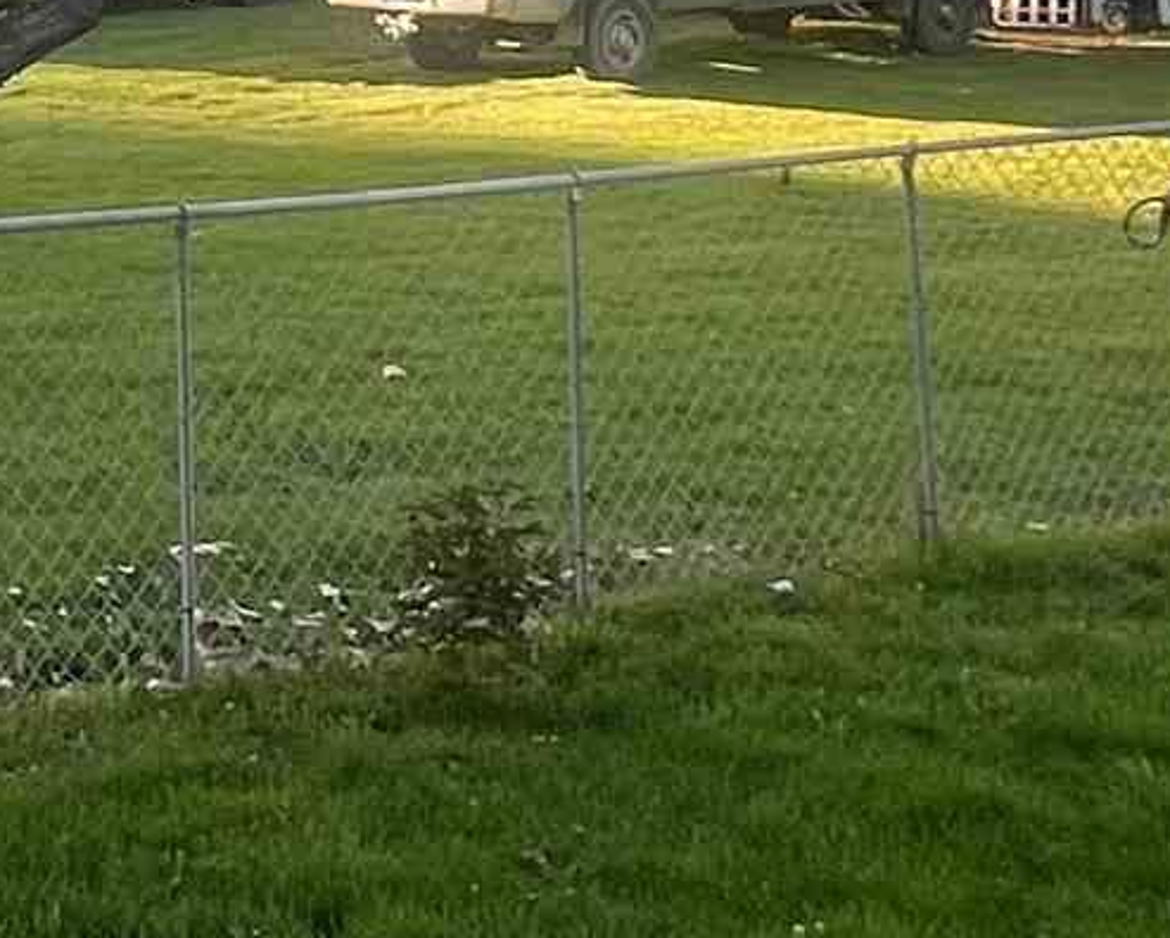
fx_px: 2737
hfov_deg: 23.1
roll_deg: +0.3
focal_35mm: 79
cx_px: -12
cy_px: -525
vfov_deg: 17.3
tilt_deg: +4.5
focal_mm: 1.57
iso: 32
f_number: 1.8
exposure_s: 1/105
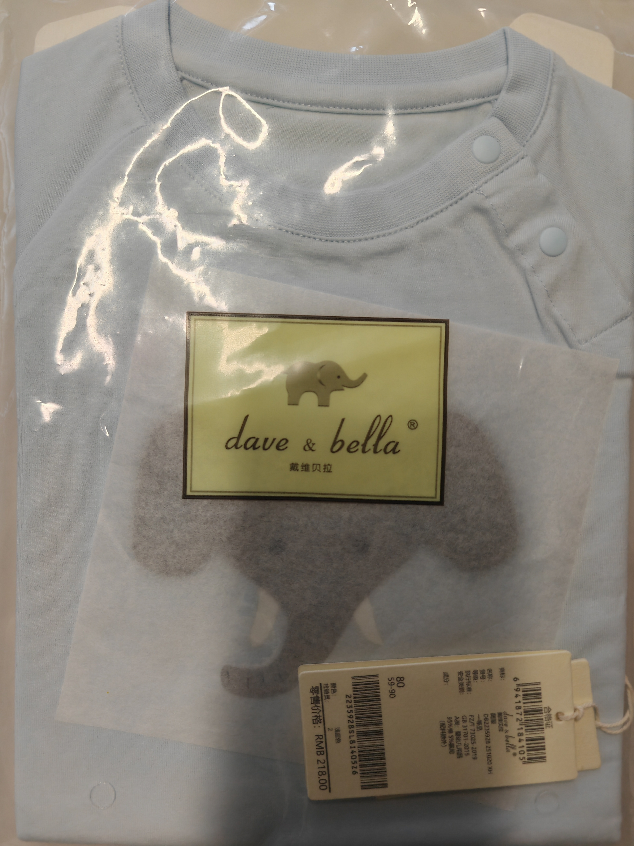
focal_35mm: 27
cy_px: 423
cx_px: 317
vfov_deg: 65.3
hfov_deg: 51.4
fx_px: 659
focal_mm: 7.62
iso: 64
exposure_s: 1/100
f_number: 1.6
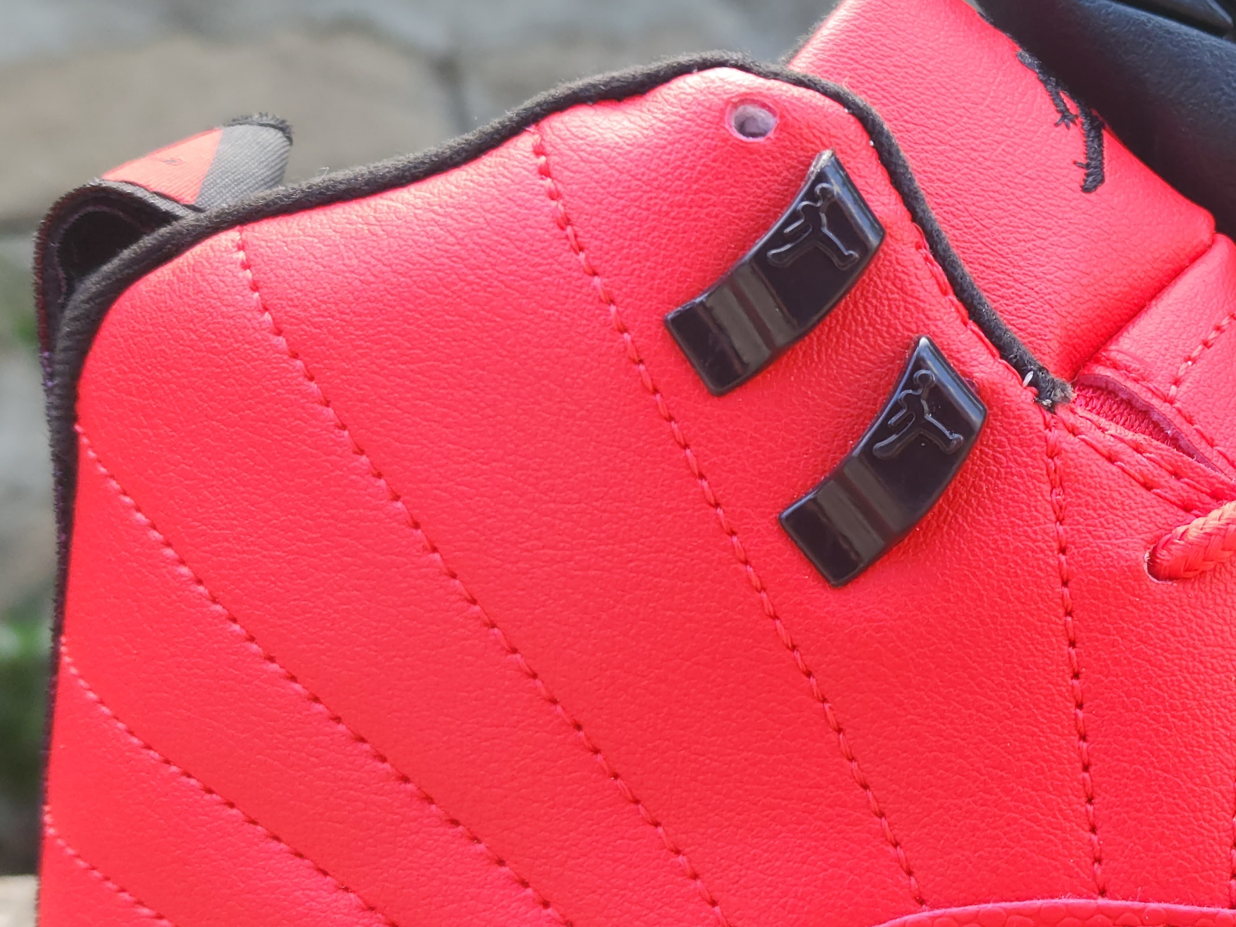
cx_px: 1252
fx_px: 2428
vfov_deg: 21.6
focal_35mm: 68
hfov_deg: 26.9
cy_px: 515
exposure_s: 1/100
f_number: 1.8
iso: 32
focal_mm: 5.4
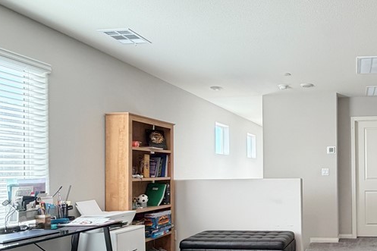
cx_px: 330
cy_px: 170
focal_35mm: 30
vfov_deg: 42.9
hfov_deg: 54.9
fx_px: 314
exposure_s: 1/120
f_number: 2.2
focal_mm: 2.22
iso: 200
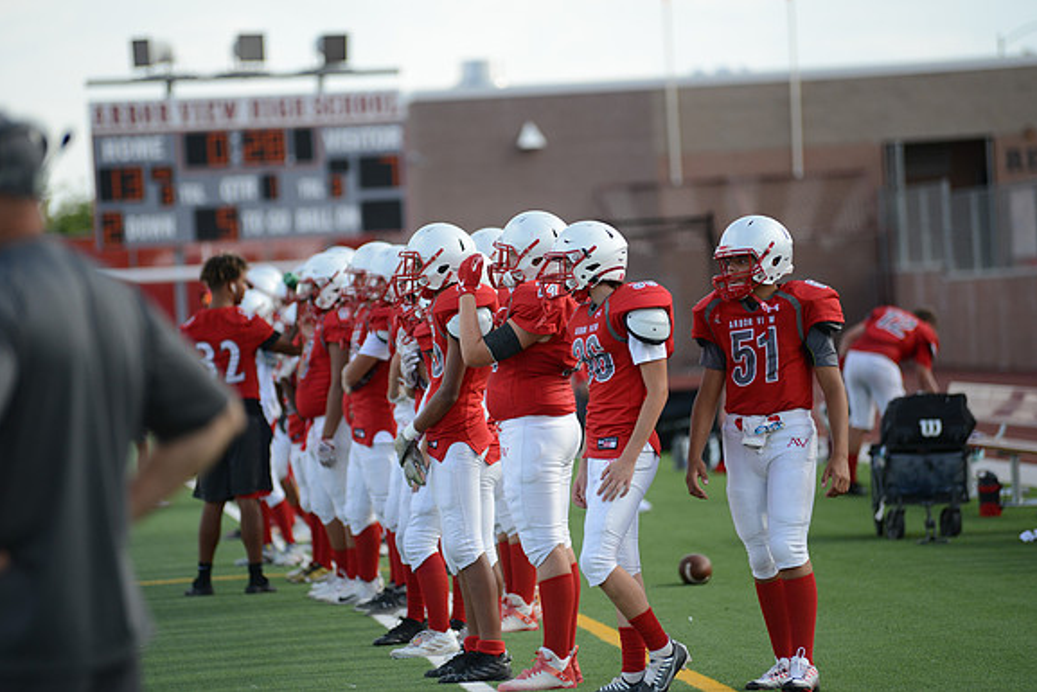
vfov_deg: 6.8
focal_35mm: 201
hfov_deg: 10.2
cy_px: 346
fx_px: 5791
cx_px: 518
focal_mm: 200
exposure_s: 1/4000
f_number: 2.8
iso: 560
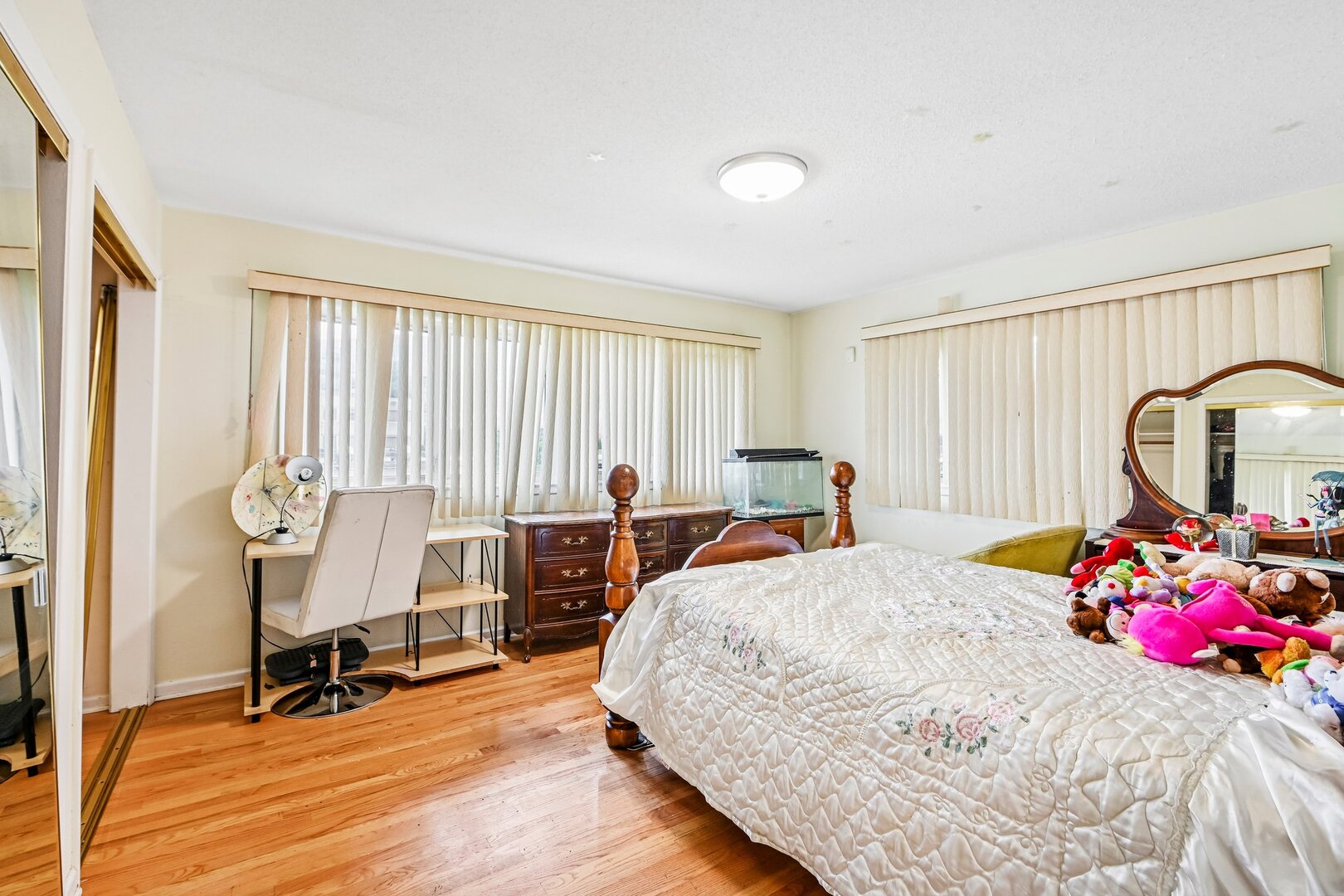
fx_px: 597
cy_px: 448
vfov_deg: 73.7
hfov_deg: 96.7
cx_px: 672
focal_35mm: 16
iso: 400
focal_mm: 16
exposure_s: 1/8
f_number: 13
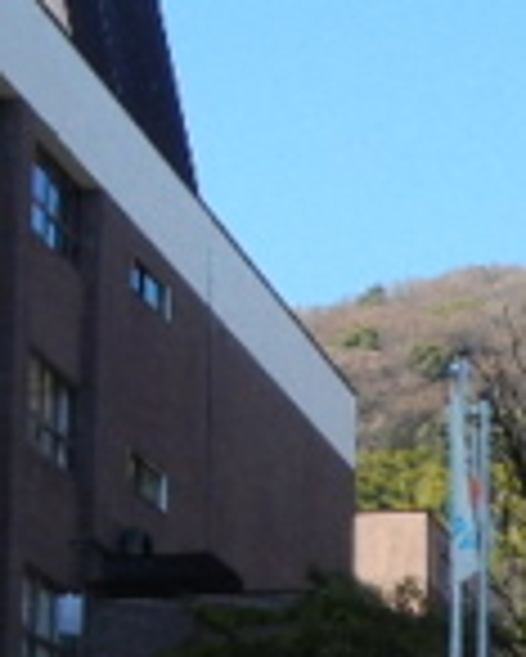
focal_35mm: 160
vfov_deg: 11.9
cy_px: 652
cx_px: 553
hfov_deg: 9.6
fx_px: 3110
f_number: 3.5
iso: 160
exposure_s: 1/785
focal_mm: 5.4
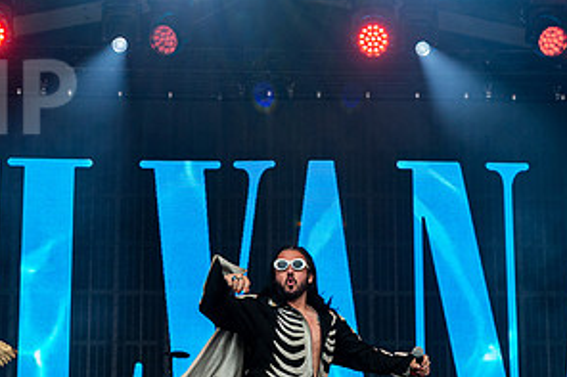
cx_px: 324
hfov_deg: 22.1
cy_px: 343
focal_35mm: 92
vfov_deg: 14.7
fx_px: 1448
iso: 320
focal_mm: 35
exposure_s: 1/400
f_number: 4.5
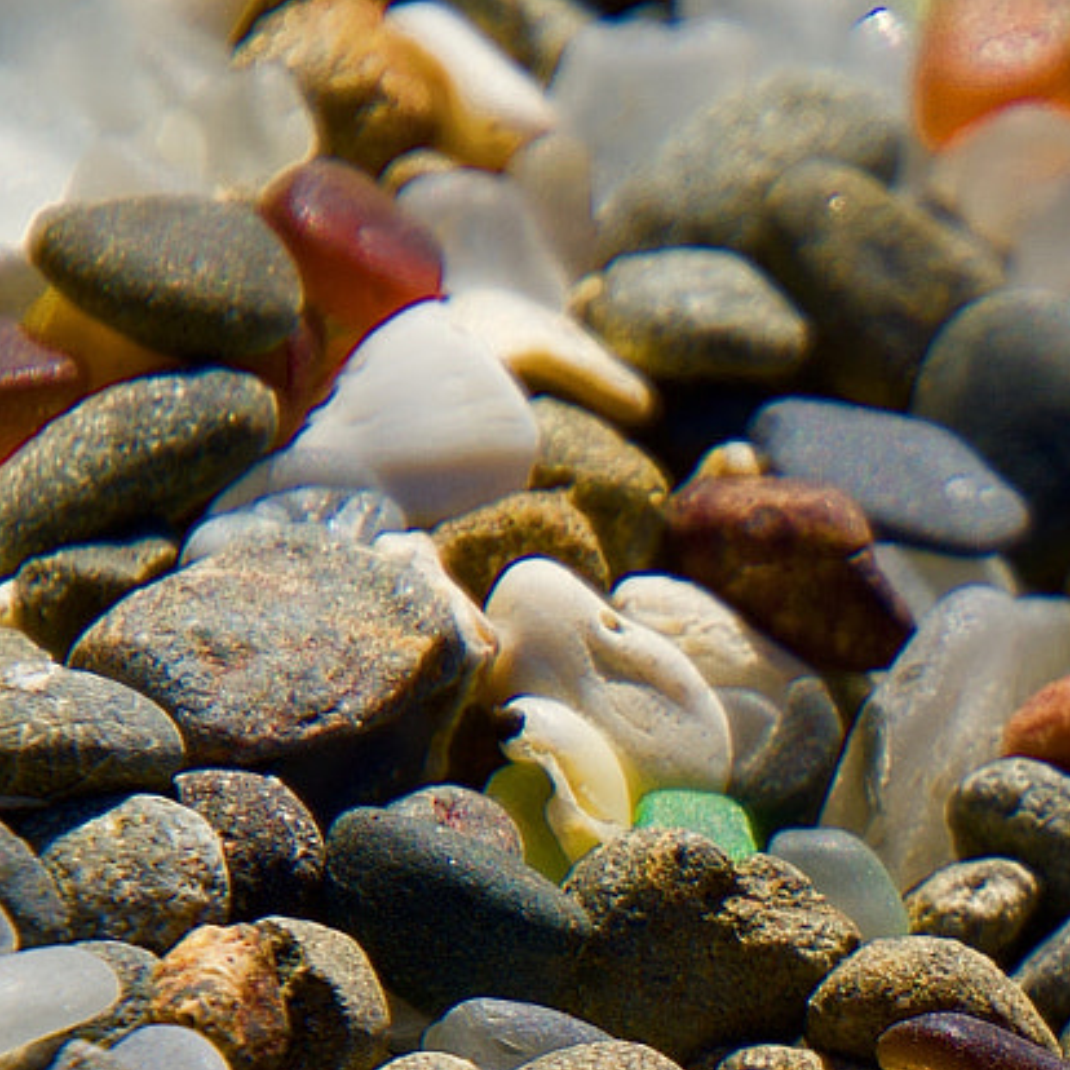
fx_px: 68928
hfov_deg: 0.9
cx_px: 1920
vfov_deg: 0.9
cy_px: 1101
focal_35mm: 1971
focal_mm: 400
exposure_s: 1/500
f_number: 8
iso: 100
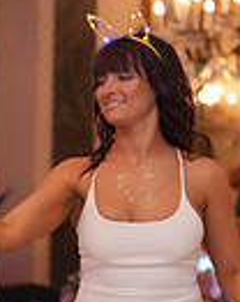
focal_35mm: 221
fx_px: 1971
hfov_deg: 6.9
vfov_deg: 8.6
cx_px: -100
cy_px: 394
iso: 5000
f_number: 2
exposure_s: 1/250
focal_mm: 53
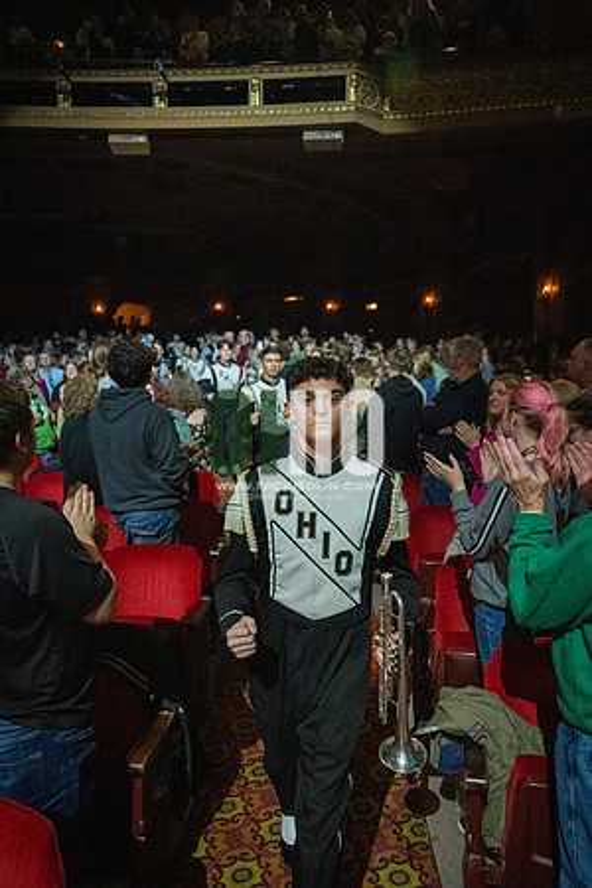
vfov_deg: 71.5
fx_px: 617
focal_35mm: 25
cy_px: 444
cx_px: 296
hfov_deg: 51.3
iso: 12800
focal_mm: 25
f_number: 2.8
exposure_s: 1/500
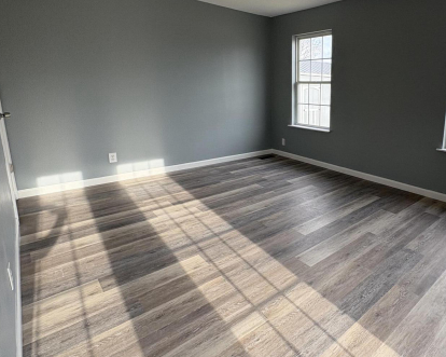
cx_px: 326
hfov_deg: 70.8
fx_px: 290
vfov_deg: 62.5
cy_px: 141
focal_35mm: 22
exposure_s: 1/128
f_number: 2.2
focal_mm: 2.22
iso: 100
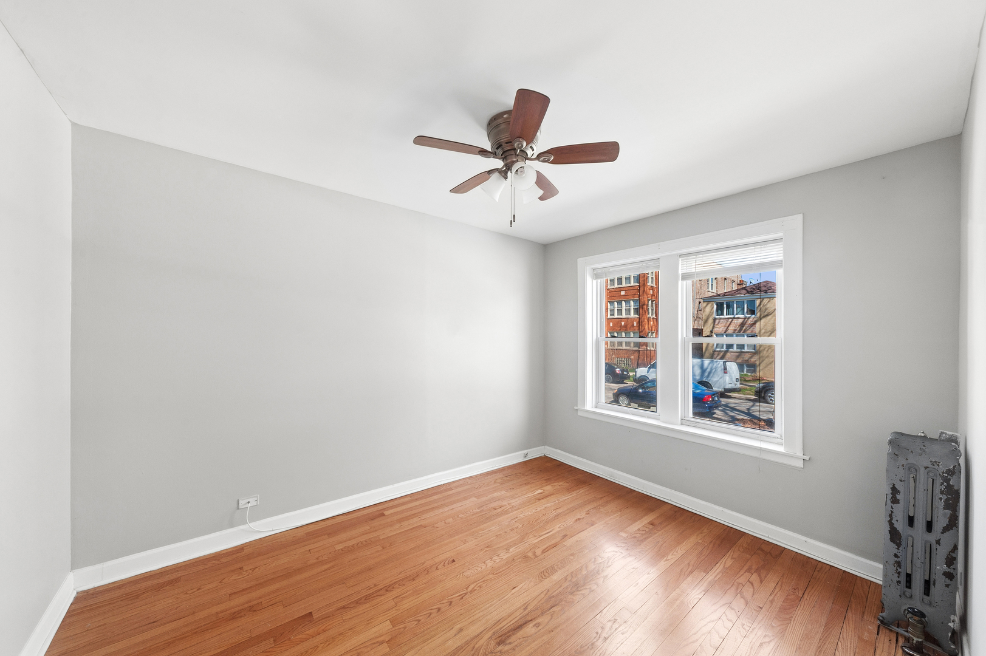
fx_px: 328
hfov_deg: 112.7
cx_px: 493
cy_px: 328
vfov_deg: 89.9
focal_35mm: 12
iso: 400
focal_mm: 12
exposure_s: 1/40
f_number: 8
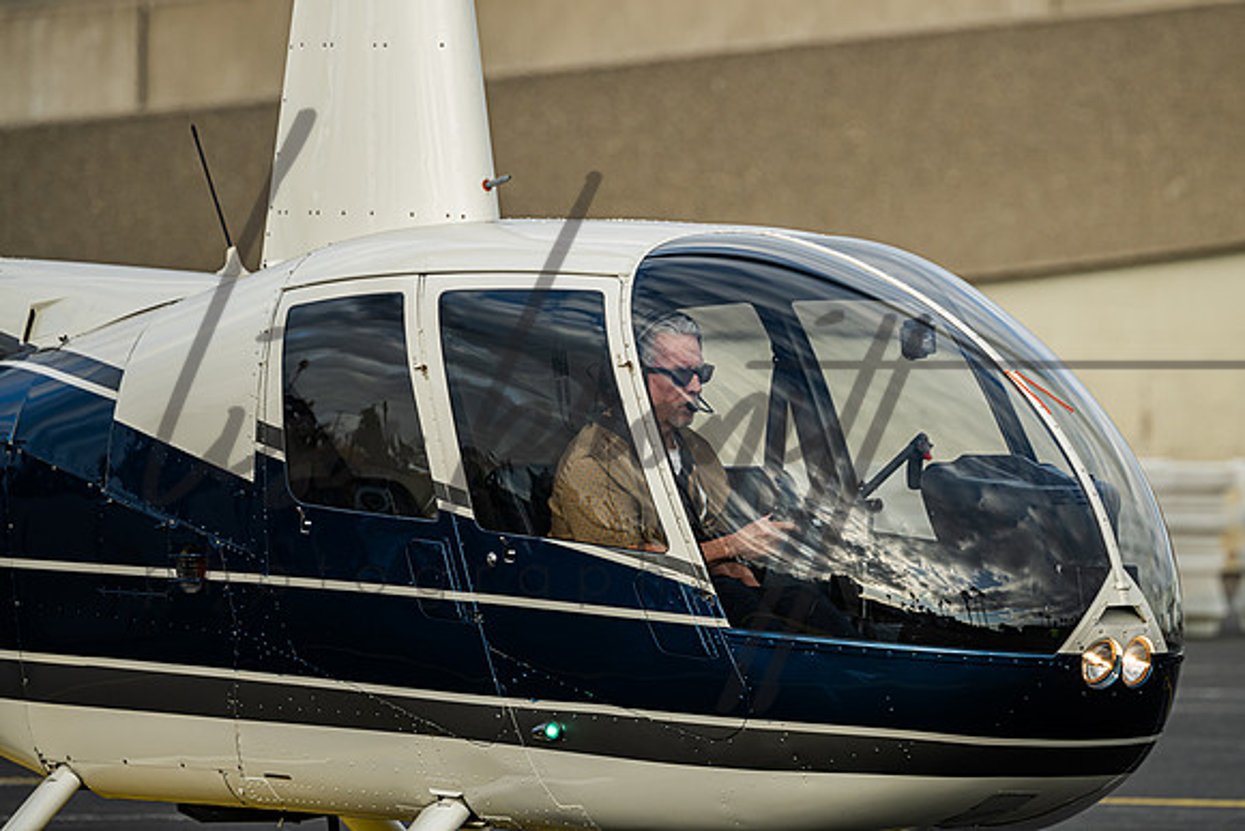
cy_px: 322
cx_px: 762
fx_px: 16943
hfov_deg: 4.2
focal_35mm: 490
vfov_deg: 2.8
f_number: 7.1
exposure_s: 1/250
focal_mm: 400
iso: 125
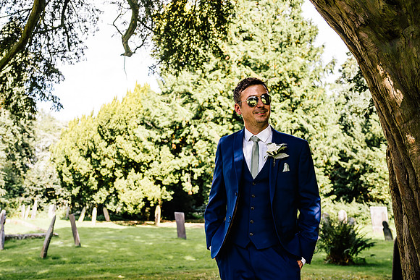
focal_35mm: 35
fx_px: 408
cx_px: 210
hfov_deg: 54.4
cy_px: 140
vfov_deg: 37.9
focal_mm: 35
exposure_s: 1/125
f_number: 4
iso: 125
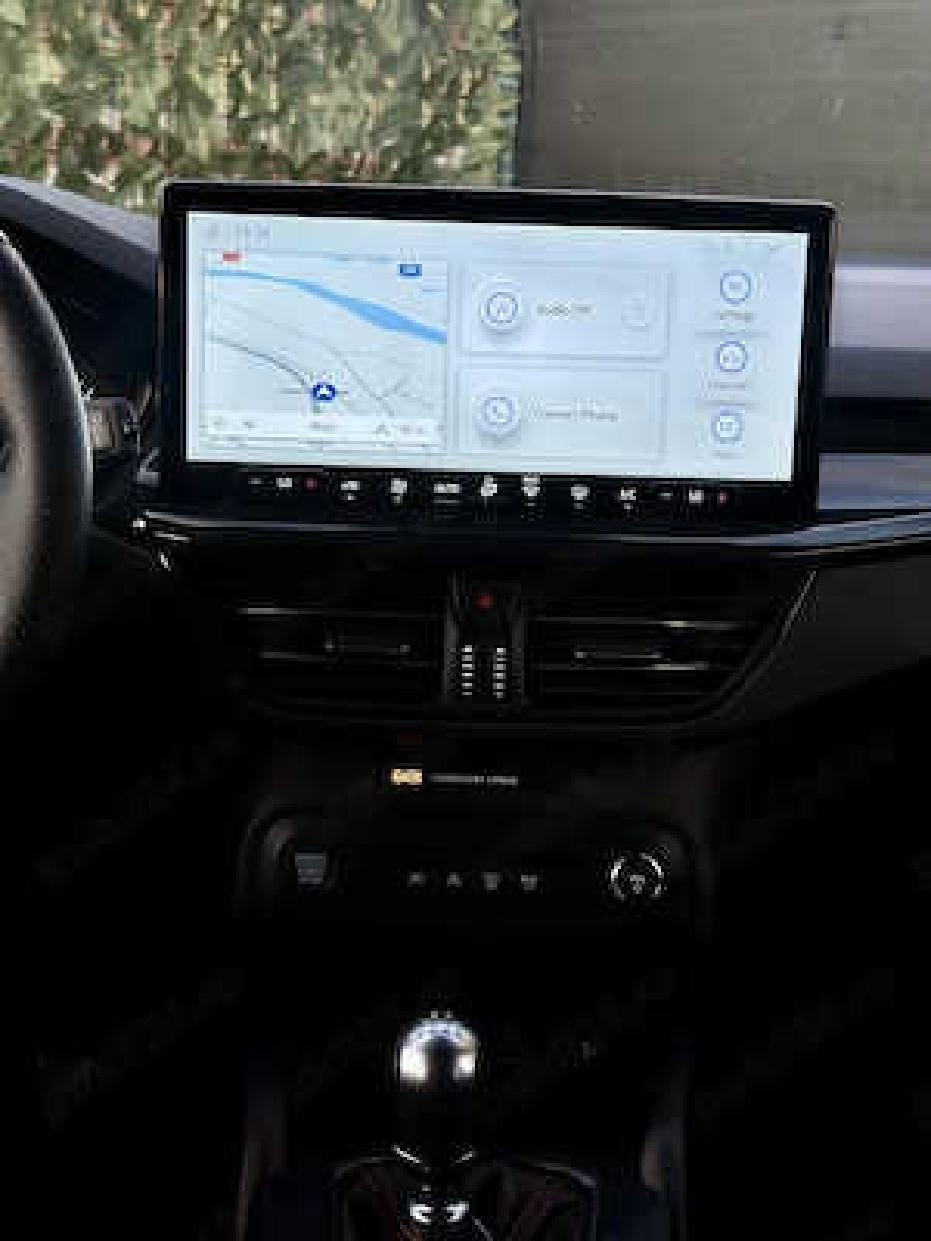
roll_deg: -3.9
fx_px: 1721
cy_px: 620
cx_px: 466
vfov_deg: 39.7
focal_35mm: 48
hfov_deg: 30.3
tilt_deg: -12.7
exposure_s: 1/541
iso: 80
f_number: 1.78
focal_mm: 6.86
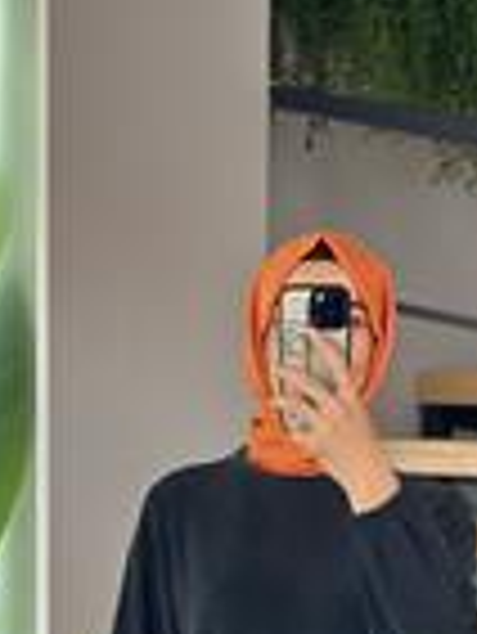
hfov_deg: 10.5
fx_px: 2587
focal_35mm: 141
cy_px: 767
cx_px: 238
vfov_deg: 13.6
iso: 80
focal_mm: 6.86
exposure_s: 1/216
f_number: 1.78
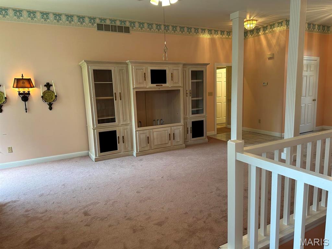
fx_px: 230
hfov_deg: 71.6
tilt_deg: -7.9
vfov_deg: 56.8
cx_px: 166
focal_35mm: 24
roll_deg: +2.0
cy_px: 124
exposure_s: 1/120
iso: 160
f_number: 1.78
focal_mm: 6.86
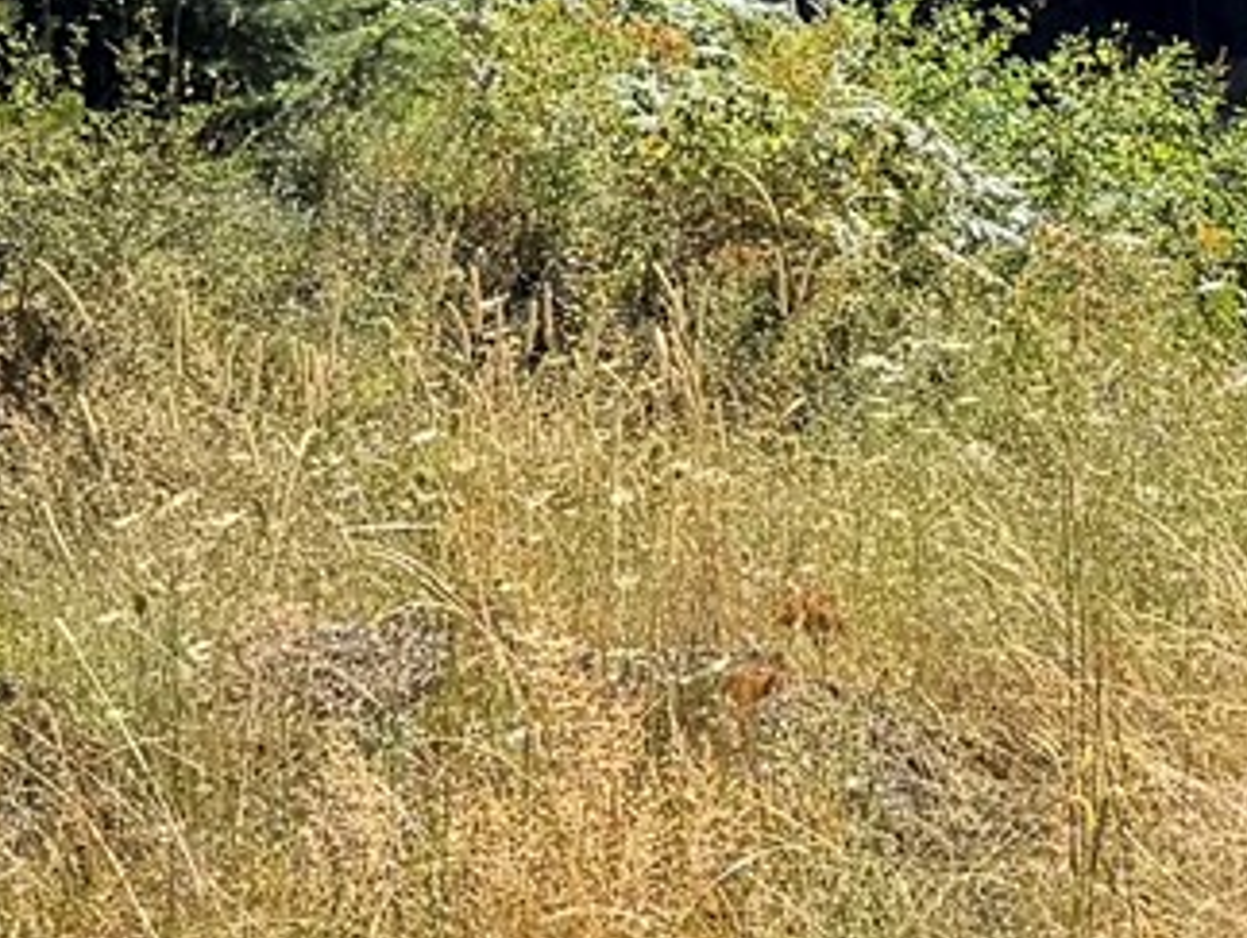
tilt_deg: +4.5
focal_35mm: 152
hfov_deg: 12.8
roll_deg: +0.5
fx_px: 5482
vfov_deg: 9.4
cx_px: 1262
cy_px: -606
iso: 80
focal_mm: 6.76
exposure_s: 1/2252
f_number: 1.78
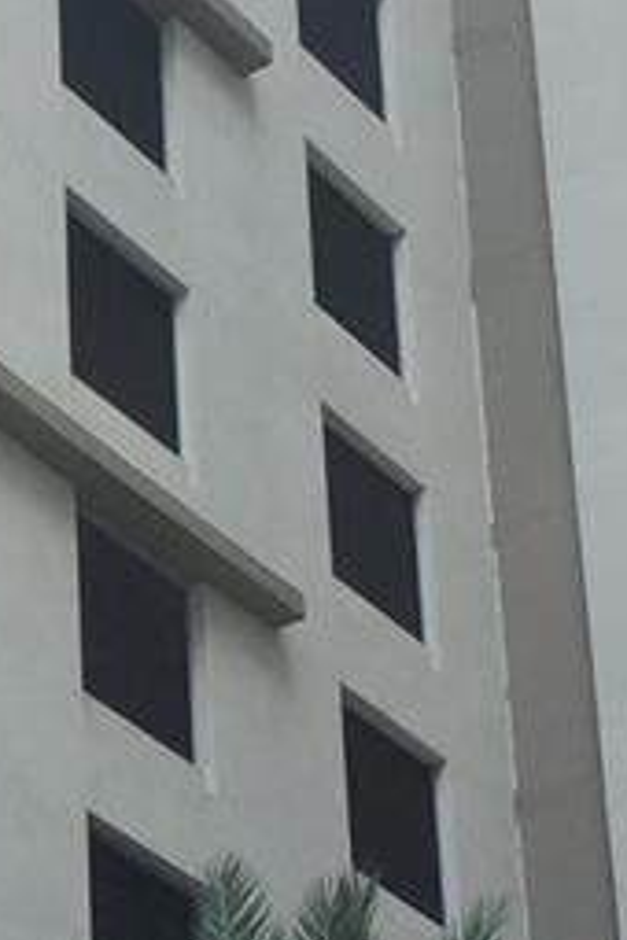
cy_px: 907
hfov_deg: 9.4
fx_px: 3709
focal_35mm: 142
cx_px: -280
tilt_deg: +21.0
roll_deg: -0.5
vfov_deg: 14.3
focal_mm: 4.15
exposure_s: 1/860
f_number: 2.2
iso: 32
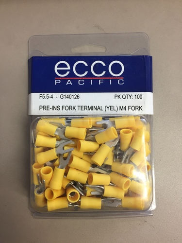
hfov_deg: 48.2
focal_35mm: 29
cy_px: 122
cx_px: 91
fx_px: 203
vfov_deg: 61.7
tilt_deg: -85.9
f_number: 2.2
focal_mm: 4.15
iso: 64
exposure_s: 1/33
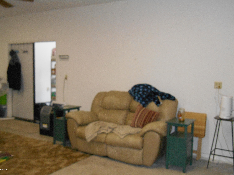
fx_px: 277
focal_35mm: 41
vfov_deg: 35.1
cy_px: 88
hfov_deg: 45.8
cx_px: 117
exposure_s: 1/30
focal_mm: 7.2
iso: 560
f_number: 3.9
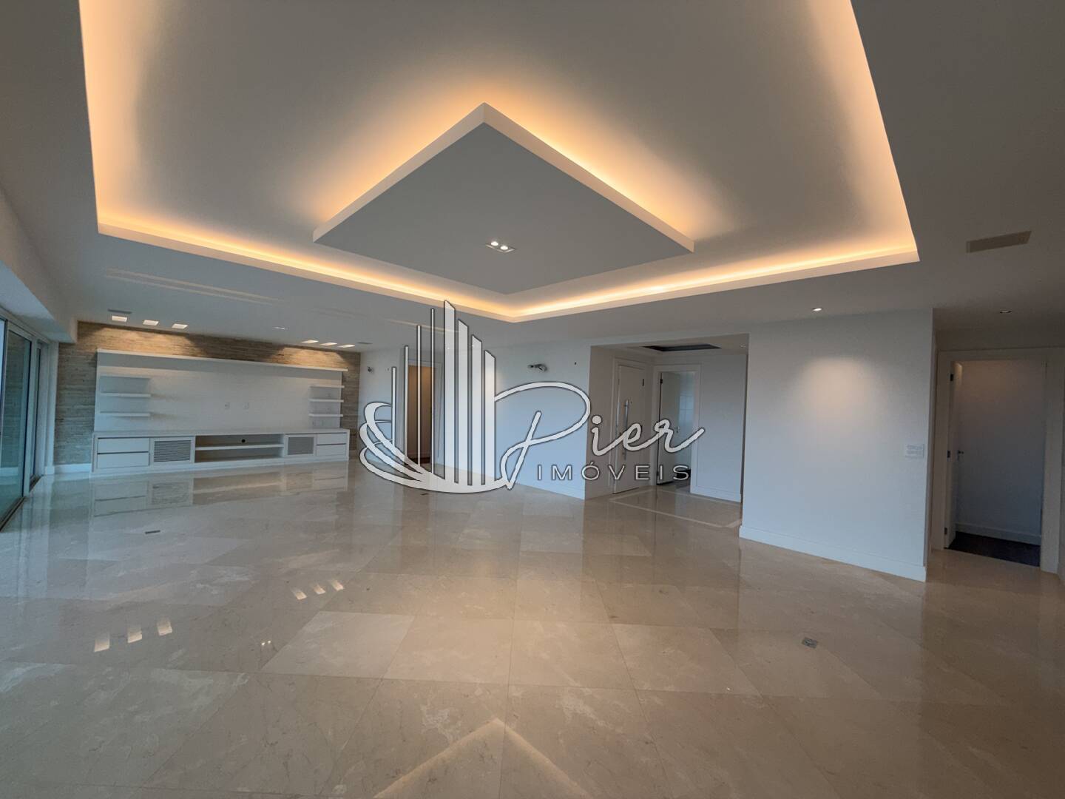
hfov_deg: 102.1
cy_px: 400
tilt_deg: +0.3
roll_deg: -1.5
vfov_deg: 85.7
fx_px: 431
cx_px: 532
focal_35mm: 14
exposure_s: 1/120
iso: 50
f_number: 2.2
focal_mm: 2.22
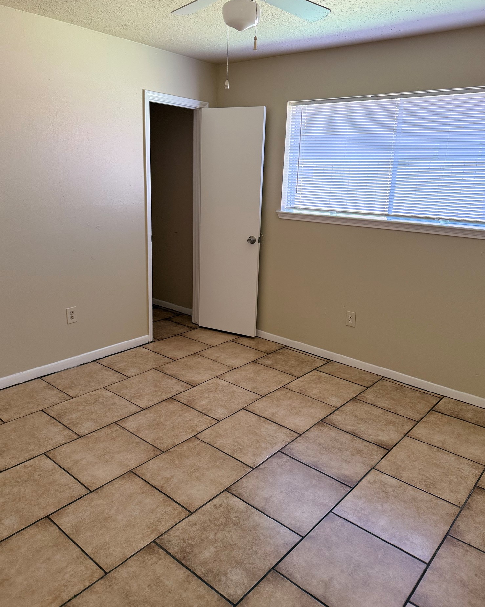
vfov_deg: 66.0
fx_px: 467
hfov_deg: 54.9
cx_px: 236
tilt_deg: -13.2
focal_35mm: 26
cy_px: 286
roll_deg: -2.2
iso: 200
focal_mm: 6.76
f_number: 1.78
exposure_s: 1/121
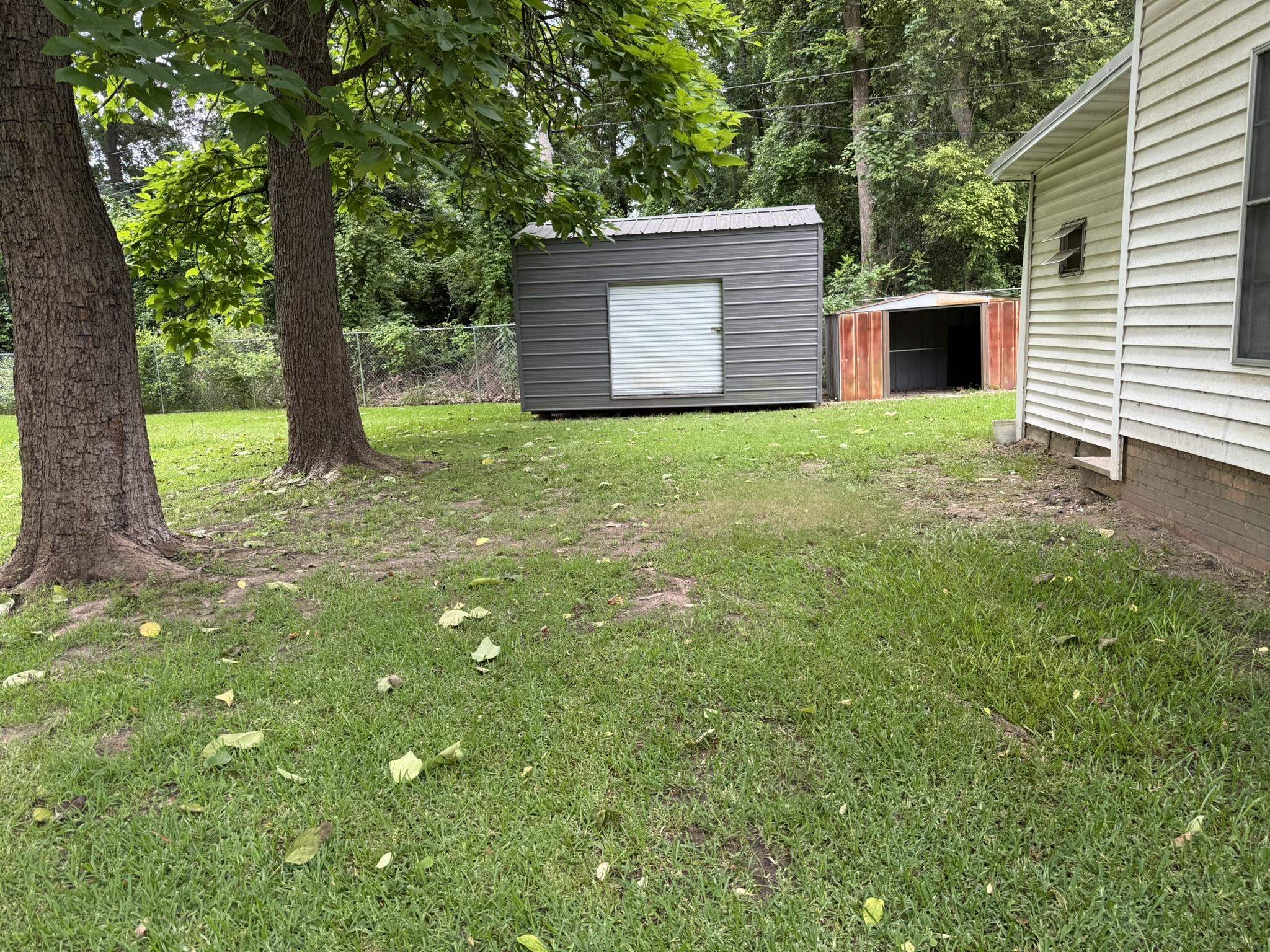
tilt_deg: -9.7
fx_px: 881
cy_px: 476
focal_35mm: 24
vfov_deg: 56.8
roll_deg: +2.5
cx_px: 635
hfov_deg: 71.6
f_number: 1.78
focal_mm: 6.76
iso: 80
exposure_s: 1/367
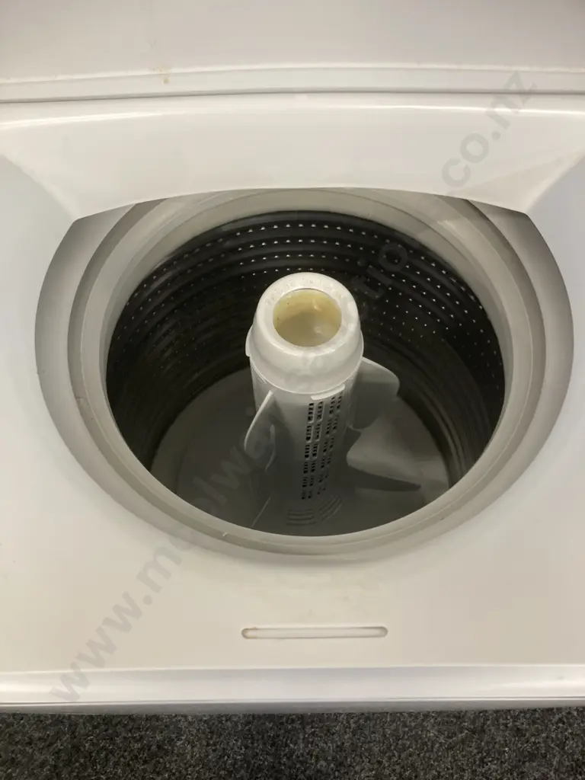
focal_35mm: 28
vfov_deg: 63.4
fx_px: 631
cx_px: 292
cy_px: 390
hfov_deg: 49.7
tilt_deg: -64.4
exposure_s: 1/50
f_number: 1.8
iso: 100
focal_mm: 3.99
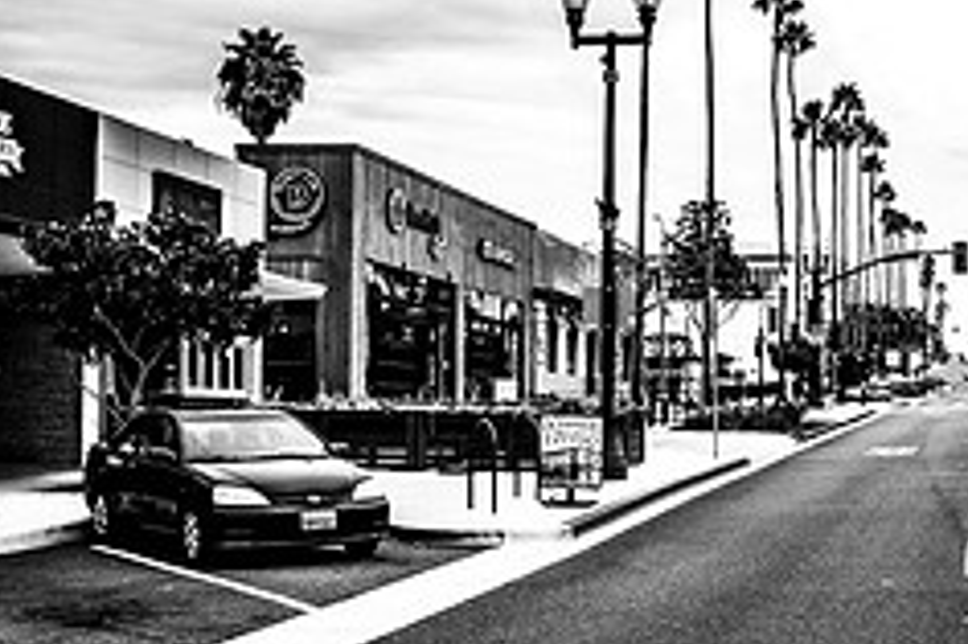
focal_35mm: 59
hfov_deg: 31.1
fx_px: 1585
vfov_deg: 22.9
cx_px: 1001
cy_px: 400
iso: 160
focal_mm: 24
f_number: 4
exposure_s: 1/1000
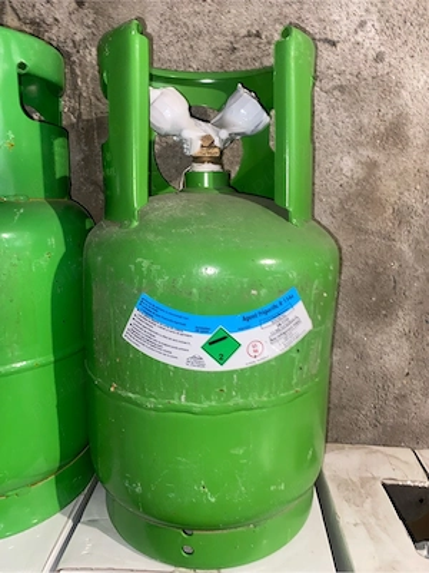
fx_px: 430
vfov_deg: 67.3
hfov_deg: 53.1
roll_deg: +0.5
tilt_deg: -9.4
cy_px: 286
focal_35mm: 26
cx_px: 214
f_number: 1.8
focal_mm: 4.25
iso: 80
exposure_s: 1/4
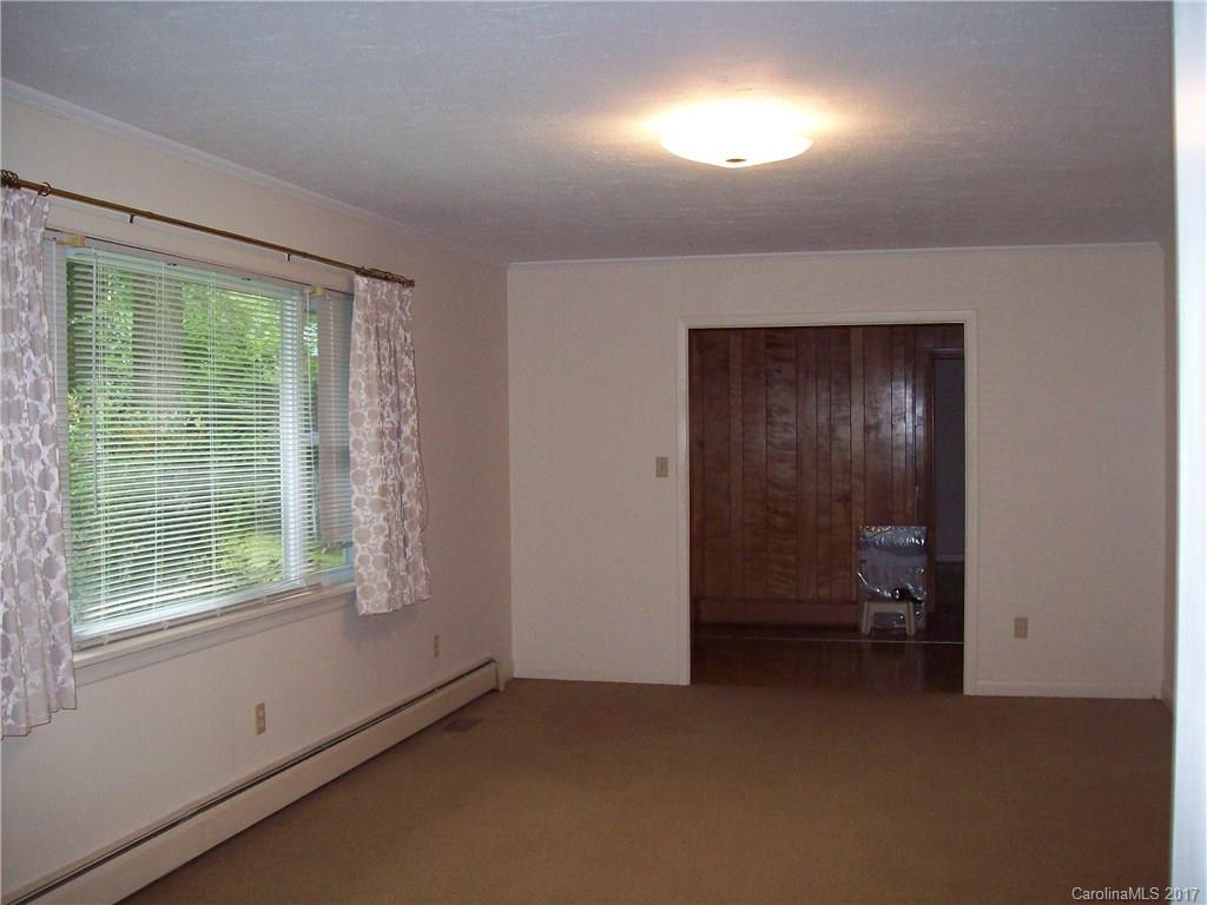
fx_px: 1255
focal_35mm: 36
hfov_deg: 51.4
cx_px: 604
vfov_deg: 39.7
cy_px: 452
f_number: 2.7
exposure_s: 1/64
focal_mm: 6
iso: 200
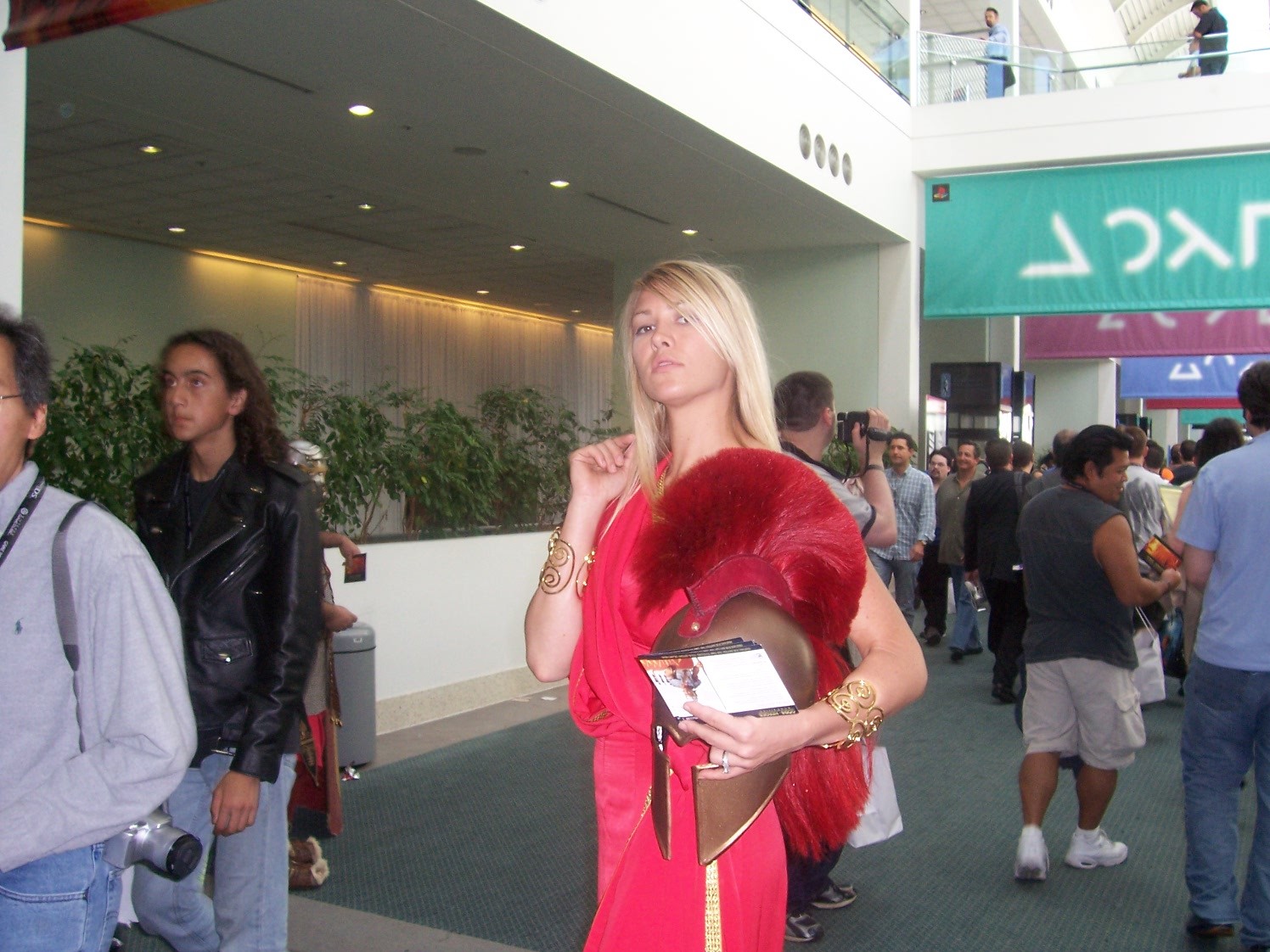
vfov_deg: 41.8
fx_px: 1247
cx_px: 635
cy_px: 476
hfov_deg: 54.0
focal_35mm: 34
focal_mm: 5.6
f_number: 2.7
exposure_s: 1/60
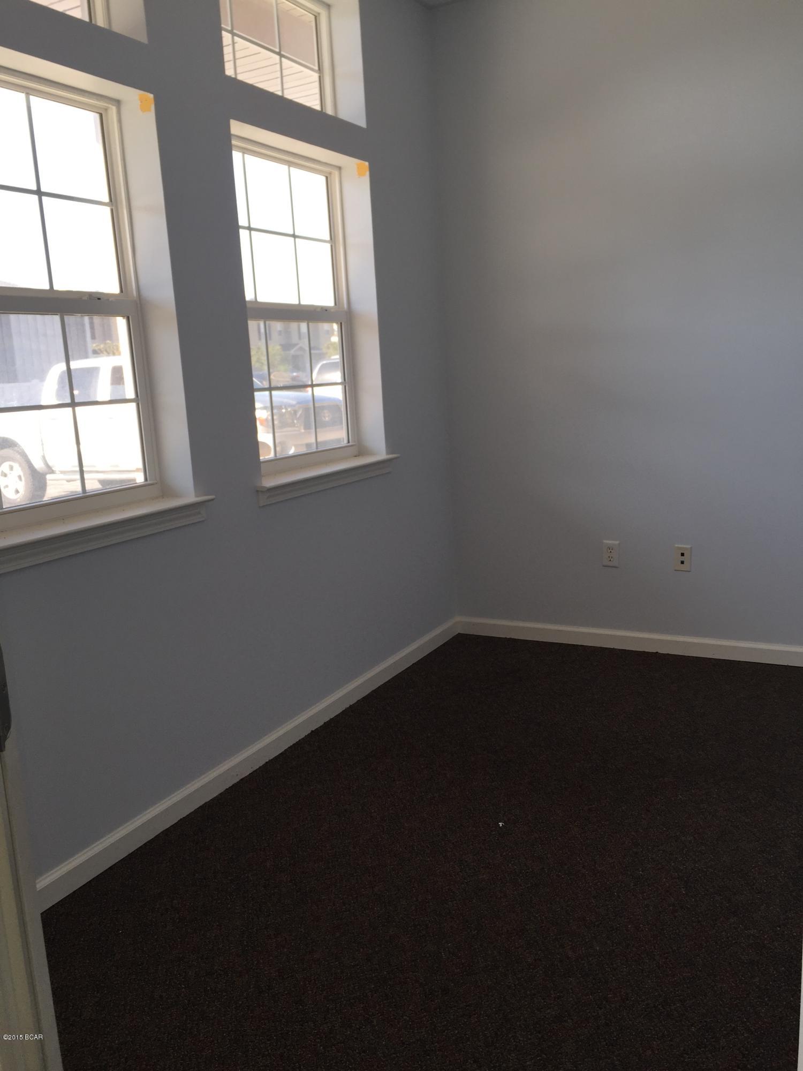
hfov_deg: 48.2
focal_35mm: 29
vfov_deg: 61.7
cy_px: 536
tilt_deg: -11.5
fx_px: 897
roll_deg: +2.9
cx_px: 402
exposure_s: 1/143
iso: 32
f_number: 2.2
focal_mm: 4.15
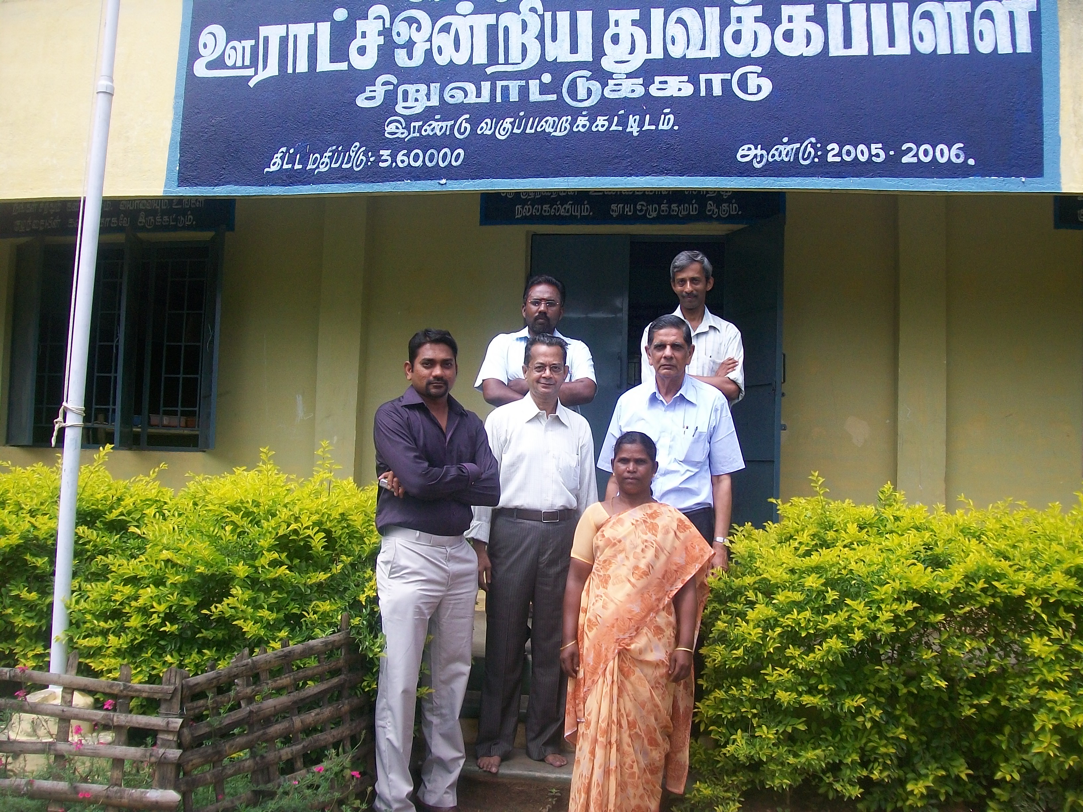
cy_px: 406
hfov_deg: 51.4
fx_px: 1126
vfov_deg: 39.7
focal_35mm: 36
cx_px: 542
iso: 80
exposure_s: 1/640
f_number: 2.7
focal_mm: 6
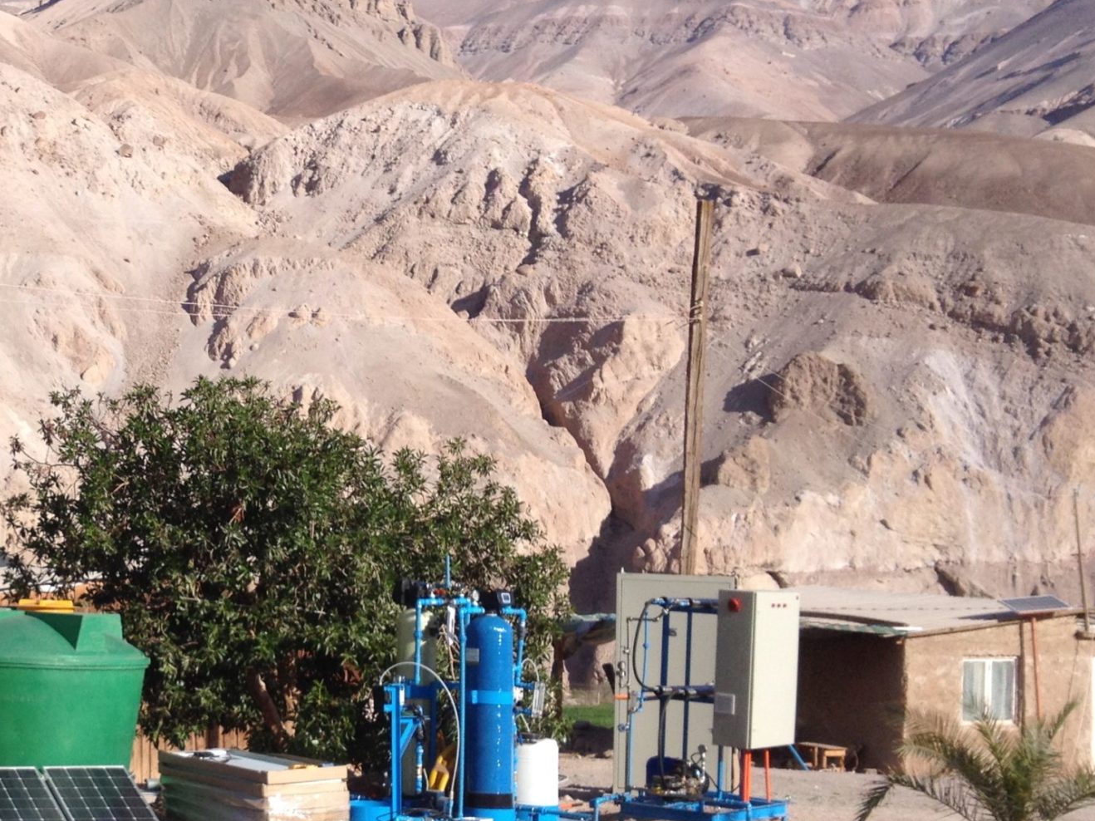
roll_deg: -2.1
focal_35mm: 68
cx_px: 93
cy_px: 464
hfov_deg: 27.5
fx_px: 2151
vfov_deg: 21.6
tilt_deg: -1.2
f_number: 2.4
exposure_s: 1/1905
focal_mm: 4.28
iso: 50
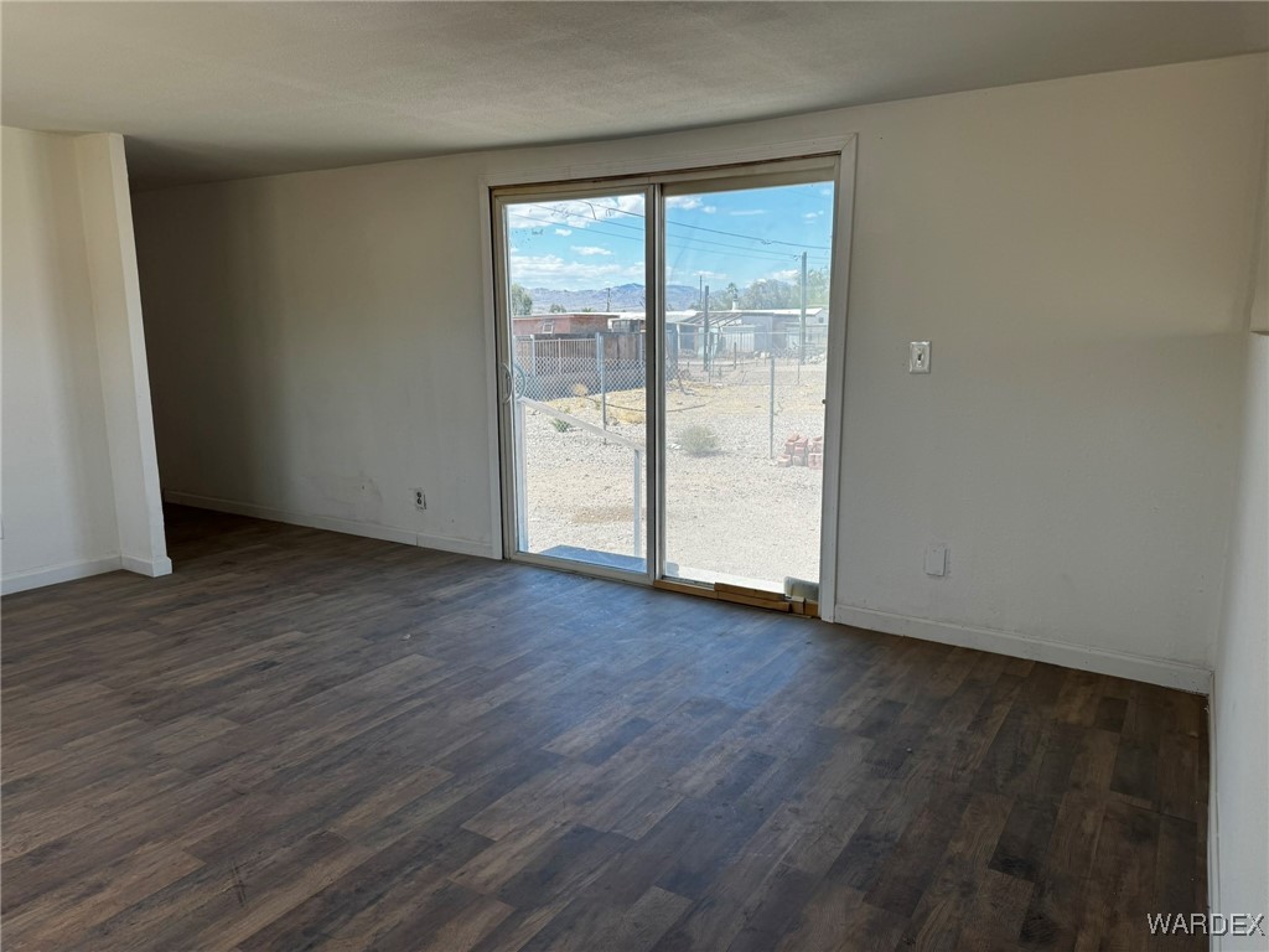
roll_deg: +0.3
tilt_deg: -10.7
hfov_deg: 71.6
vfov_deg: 56.8
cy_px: 476
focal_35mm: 24
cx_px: 634
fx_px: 880
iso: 80
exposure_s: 1/723
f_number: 1.78
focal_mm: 6.76
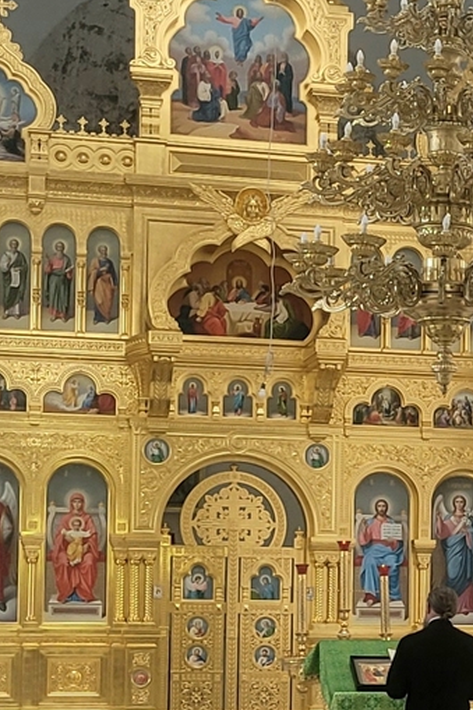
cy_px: 559
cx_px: 438
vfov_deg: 37.6
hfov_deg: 25.5
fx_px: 1006
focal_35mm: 51
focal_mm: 5.4
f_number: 1.8
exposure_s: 1/100
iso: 80
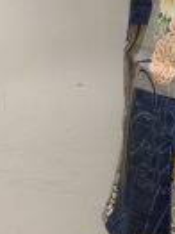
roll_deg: +1.1
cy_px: -152
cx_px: 326
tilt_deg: +2.2
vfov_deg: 11.2
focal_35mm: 168
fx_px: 1134
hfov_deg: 8.5
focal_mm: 4.12
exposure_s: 1/20
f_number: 2.4
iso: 100
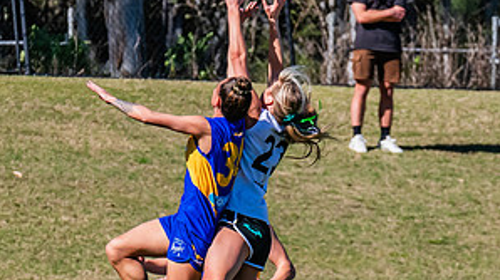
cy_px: 250
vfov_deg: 1.2
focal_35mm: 980
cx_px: 438
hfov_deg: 2.2
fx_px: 12981
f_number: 10
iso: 640
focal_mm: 290
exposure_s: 1/1250
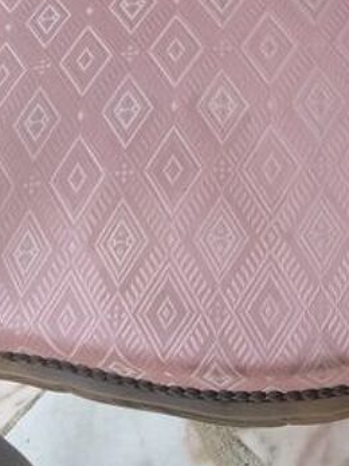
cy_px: 5
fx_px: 1291
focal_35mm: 96
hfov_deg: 15.1
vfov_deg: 19.9
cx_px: 357
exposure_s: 1/185
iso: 50
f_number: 1.8
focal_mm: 4.15
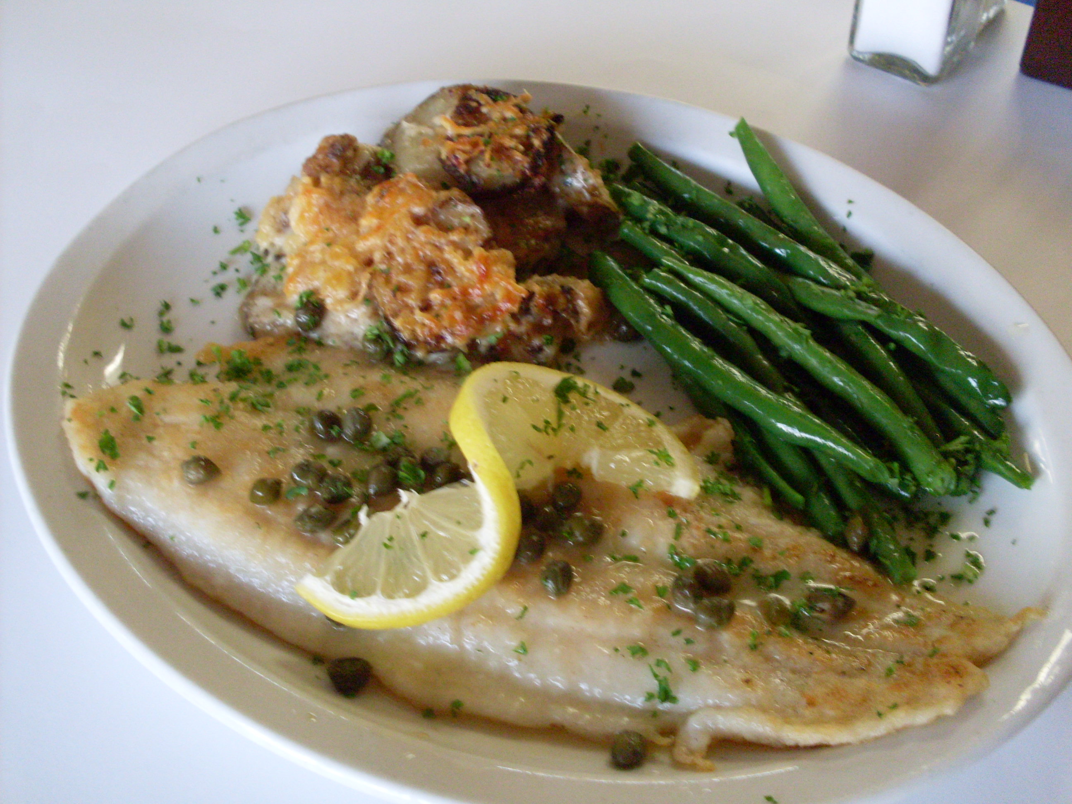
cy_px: 402
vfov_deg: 37.7
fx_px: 1177
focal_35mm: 38
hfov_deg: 49.0
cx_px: 536
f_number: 2.8
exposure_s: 1/20
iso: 200
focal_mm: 6.3
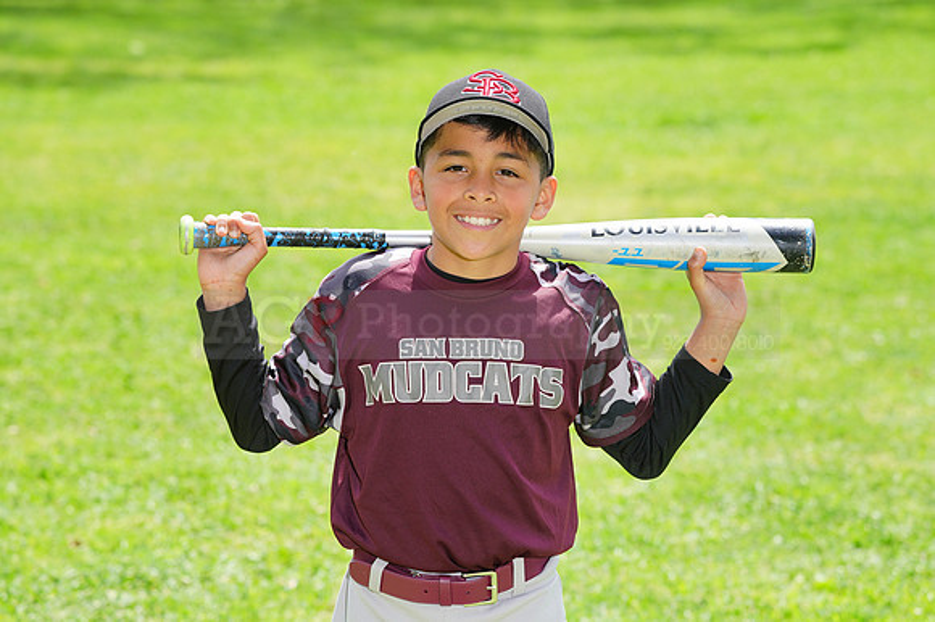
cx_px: 468
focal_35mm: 171
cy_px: 311
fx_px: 4439
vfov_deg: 8.0
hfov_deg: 12.0
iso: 200
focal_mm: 171
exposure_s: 1/200
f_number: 8
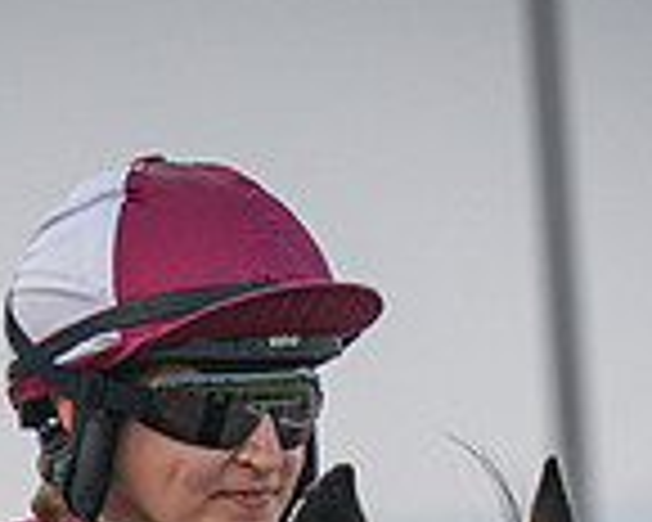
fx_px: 16499
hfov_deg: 2.3
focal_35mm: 855
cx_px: 820
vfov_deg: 1.8
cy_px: 878
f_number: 4
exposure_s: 1/1600
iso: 400
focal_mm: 150
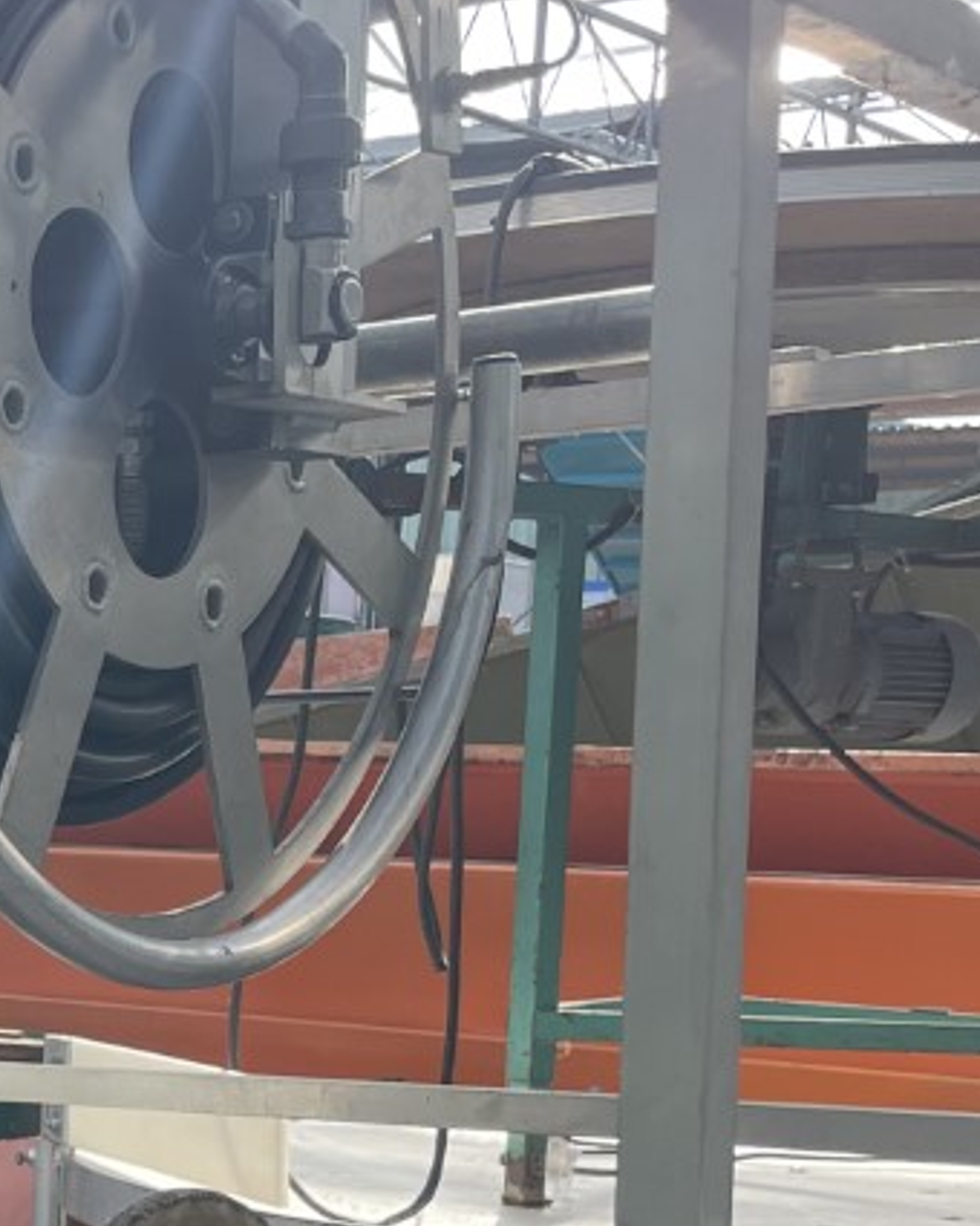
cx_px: -663
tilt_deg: -5.9
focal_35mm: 86
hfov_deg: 15.8
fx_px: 3118
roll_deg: -2.0
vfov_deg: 21.8
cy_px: 1085
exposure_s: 1/831
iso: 32
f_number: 1.6
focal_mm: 4.2
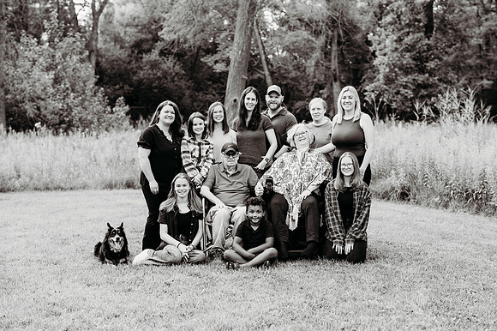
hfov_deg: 34.5
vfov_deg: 23.4
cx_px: 248
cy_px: 166
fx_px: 800
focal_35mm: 58
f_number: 2.8
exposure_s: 1/320
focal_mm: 58
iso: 400
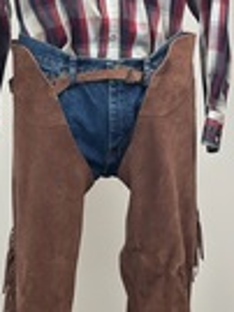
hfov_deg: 19.1
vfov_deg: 25.4
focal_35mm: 77
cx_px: 100
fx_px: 695
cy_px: 166
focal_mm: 5.1
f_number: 1.6
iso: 40
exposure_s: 1/184
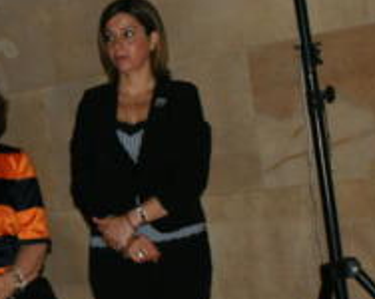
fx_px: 1455
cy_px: 120
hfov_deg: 14.1
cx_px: -104
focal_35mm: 131
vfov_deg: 11.7
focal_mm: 35
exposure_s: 1/100
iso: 400
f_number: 5.6
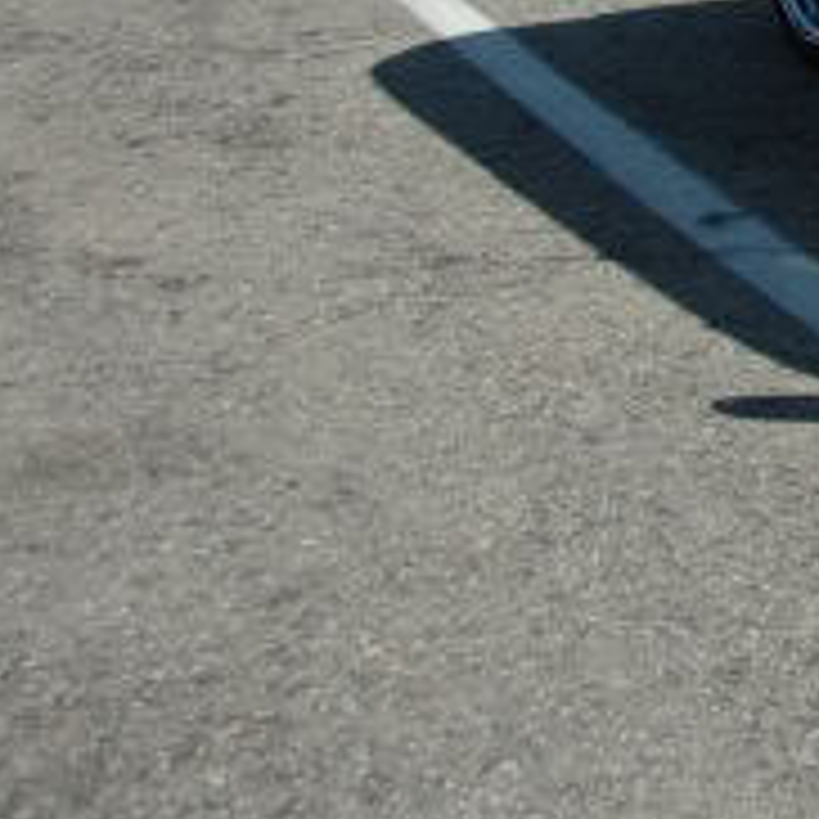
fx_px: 2971
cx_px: 1602
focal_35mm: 111
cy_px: -117
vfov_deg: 15.2
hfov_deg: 13.6
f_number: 4.5
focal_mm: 22
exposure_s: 1/2000
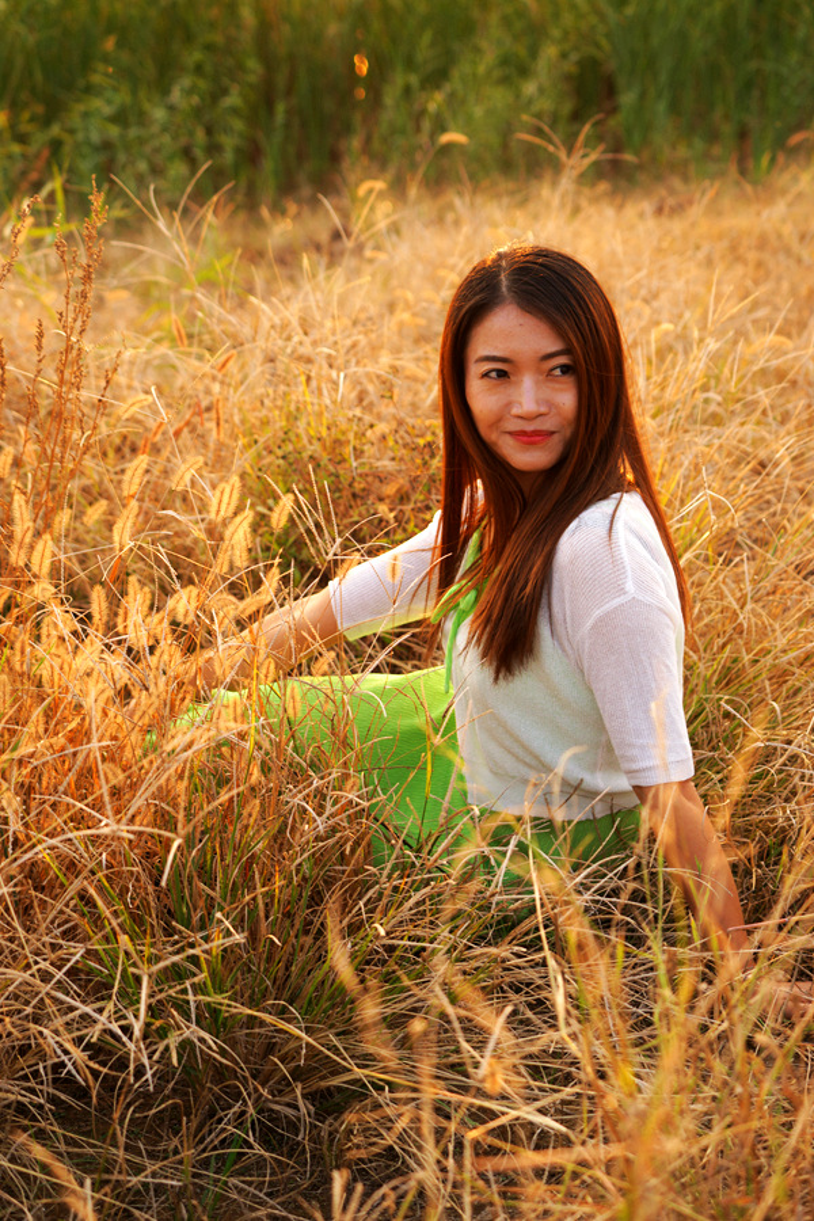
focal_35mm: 70
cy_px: 610
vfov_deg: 28.8
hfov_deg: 19.5
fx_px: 2374
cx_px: 407
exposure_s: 1/125
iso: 160
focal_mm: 70
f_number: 5
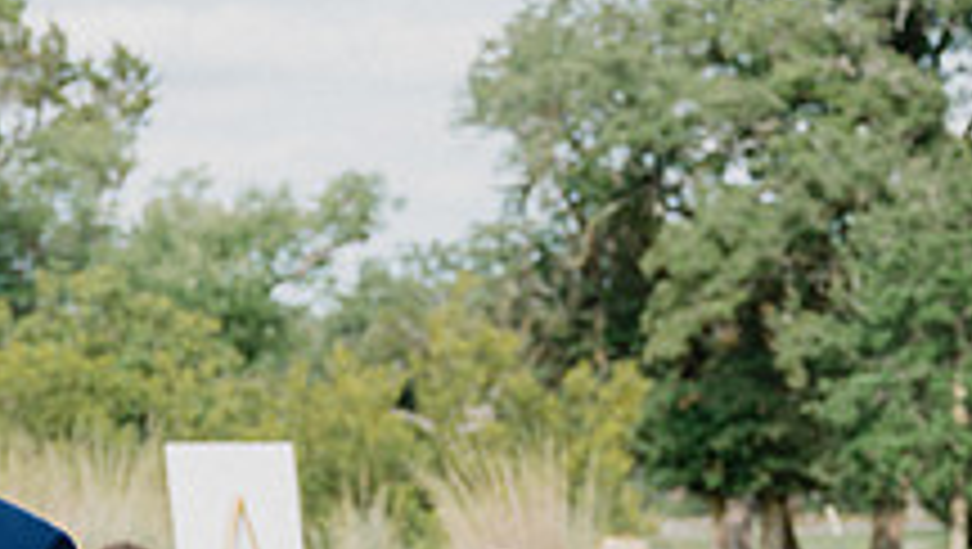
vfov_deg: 9.1
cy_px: 601
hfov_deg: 15.8
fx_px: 3405
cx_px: -117
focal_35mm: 132
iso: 64
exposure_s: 1/500
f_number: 3.5
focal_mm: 47
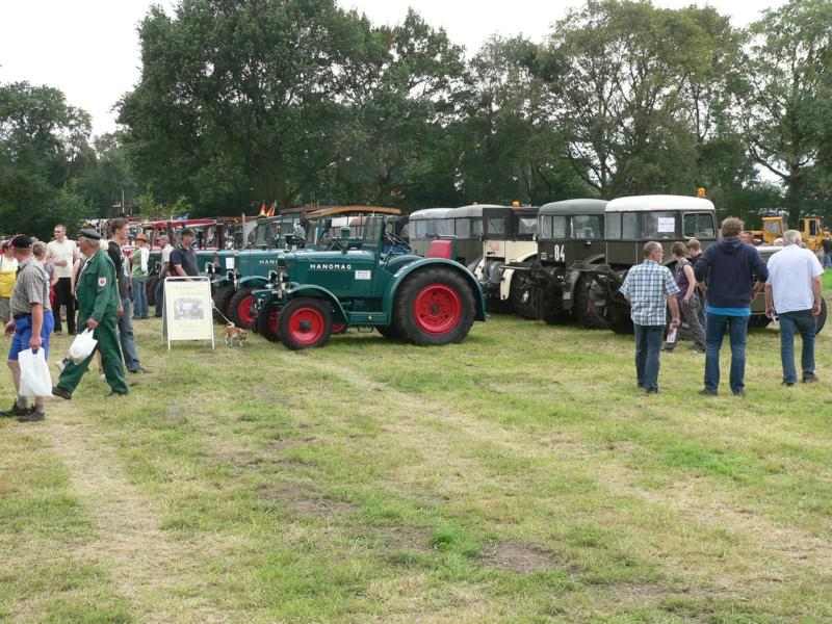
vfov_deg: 28.0
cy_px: 312
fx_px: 1250
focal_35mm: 52
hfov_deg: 36.8
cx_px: 416
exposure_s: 1/160
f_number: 4
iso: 80
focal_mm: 8.7
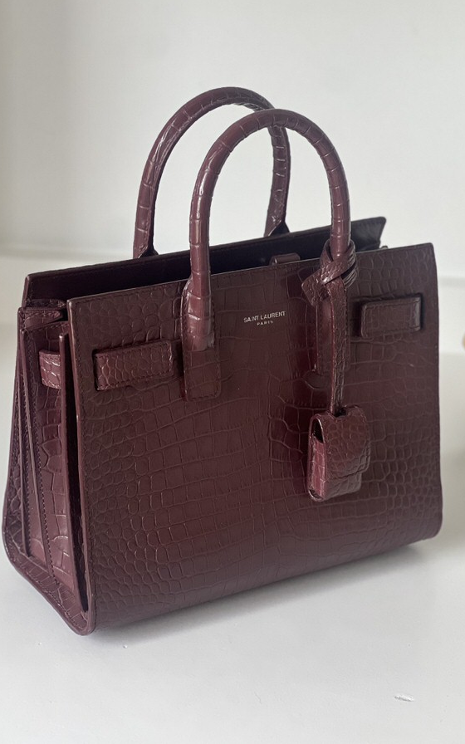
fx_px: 1663
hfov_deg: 15.9
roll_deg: -3.2
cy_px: 371
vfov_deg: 25.2
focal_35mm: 82
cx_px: 255
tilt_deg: -22.8
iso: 200
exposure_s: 1/121
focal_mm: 9
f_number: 2.8
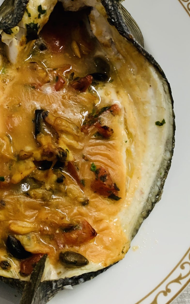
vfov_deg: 36.1
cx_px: 0
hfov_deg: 22.3
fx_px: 464
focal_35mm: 56
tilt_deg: -73.3
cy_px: 117
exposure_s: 1/50
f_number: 1.8
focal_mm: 4.25
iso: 80
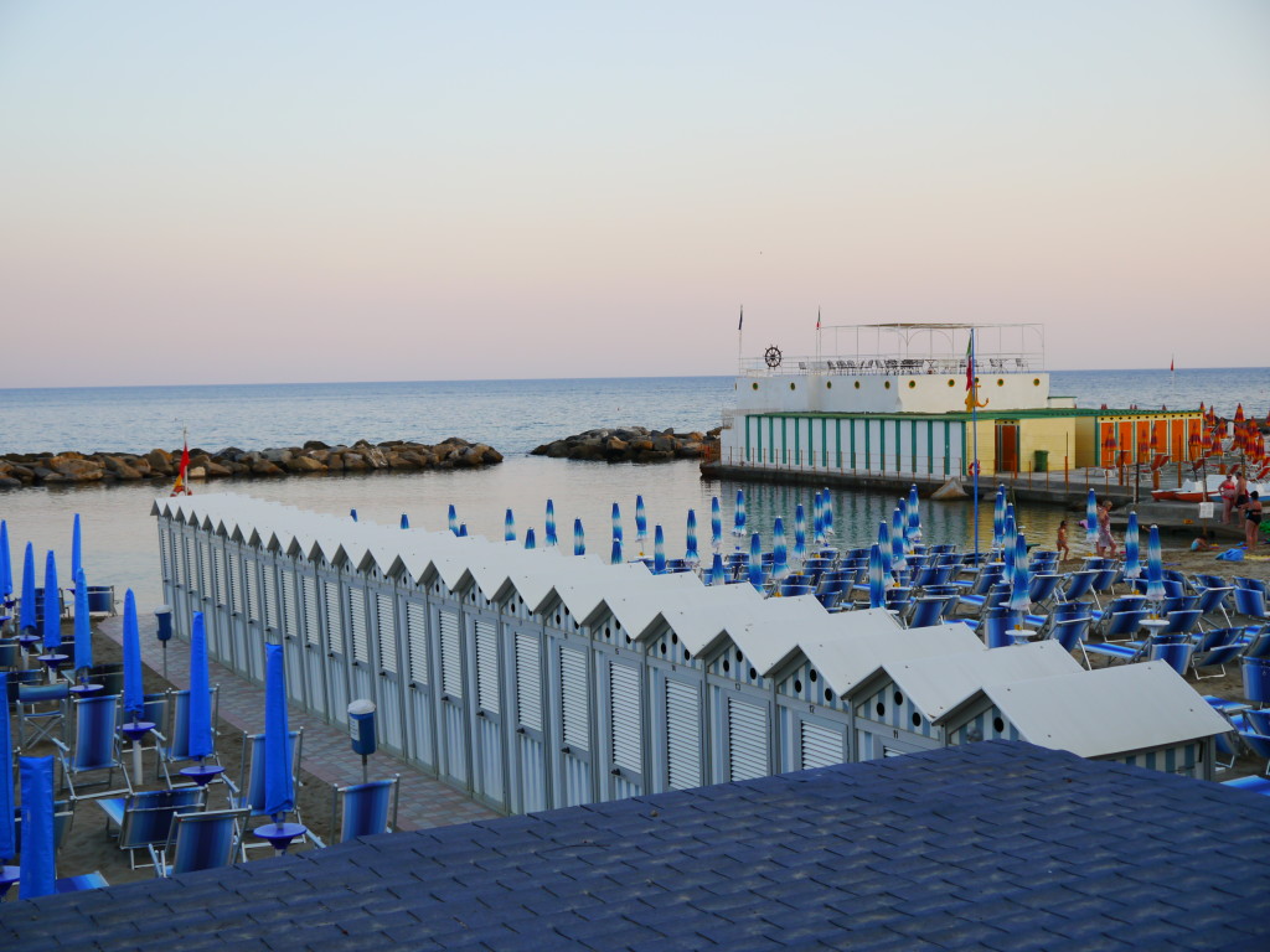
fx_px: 1688
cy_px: 476
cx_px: 635
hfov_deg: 41.2
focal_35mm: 46
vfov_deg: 31.5
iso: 160
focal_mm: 23
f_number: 5
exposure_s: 1/160
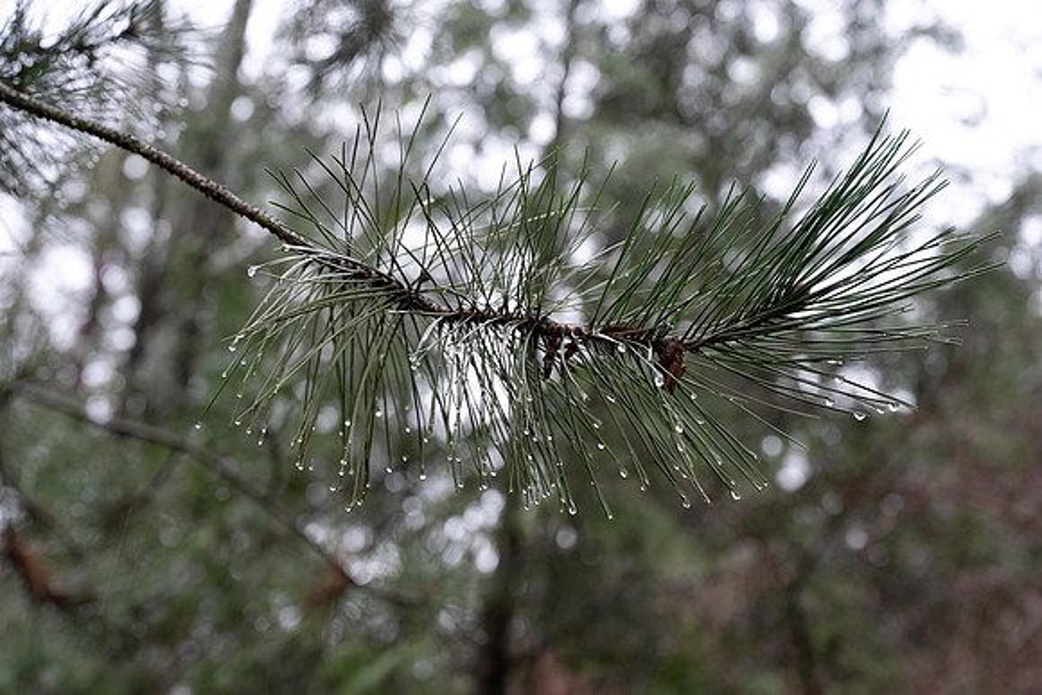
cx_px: 521
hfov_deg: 28.8
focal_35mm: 70
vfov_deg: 19.5
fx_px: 2026
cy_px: 348
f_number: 4.5
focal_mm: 70
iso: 1000
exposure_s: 1/80
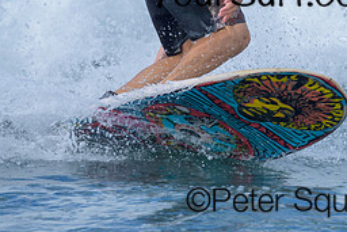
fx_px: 21062
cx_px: 303
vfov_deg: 0.6
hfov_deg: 0.9
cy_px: -77
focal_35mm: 2184
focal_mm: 800
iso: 360
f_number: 6.3
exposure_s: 1/2000
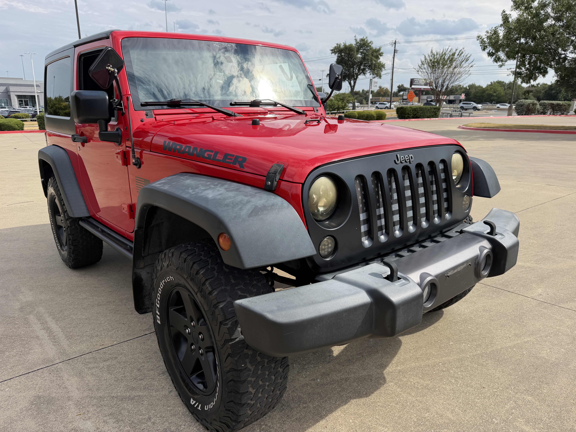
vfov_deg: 56.8
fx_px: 399
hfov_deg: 71.6
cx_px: 288
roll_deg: -0.1
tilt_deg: -15.0
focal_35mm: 24
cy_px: 216
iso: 80
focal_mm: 6.76
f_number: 1.78
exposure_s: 1/3584
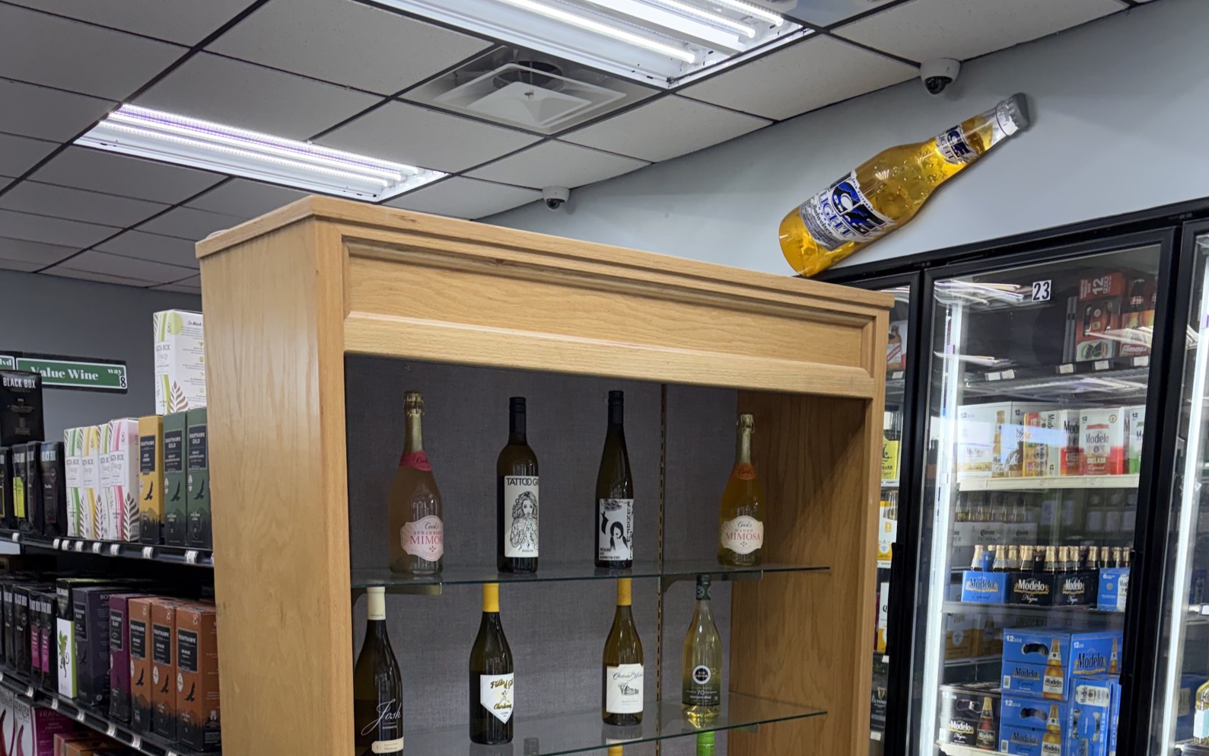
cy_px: 700
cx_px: 606
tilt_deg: -8.5
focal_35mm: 37
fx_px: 1219
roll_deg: -0.1
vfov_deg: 32.5
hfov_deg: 52.8
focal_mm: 5.96
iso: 125
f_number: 1.6
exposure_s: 1/200
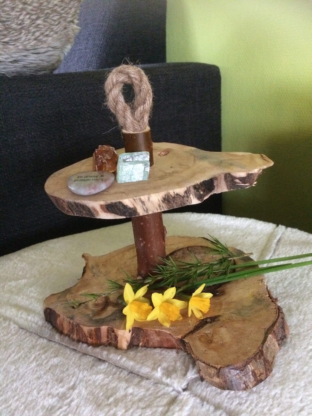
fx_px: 349
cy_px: 208
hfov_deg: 48.2
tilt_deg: -20.4
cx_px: 156
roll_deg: +6.2
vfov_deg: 61.7
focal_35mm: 29
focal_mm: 4.15
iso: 640
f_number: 2.2
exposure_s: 1/17
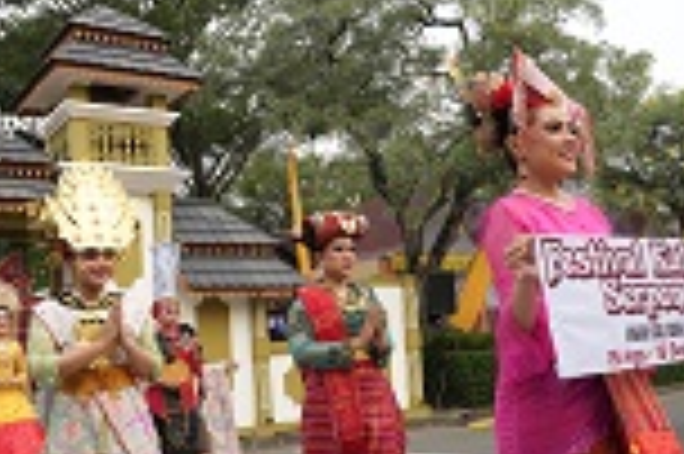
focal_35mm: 42
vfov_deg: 31.8
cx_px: 315
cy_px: 265
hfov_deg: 46.4
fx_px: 797
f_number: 6.3
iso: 320
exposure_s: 1/250
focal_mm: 16
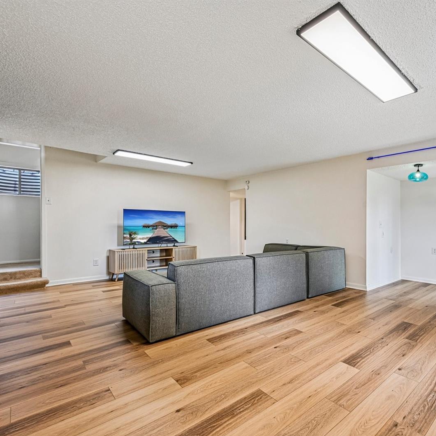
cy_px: 219
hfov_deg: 78.2
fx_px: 256
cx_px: 290
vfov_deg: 80.7
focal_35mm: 18
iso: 220
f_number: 8
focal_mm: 14
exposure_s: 1/15
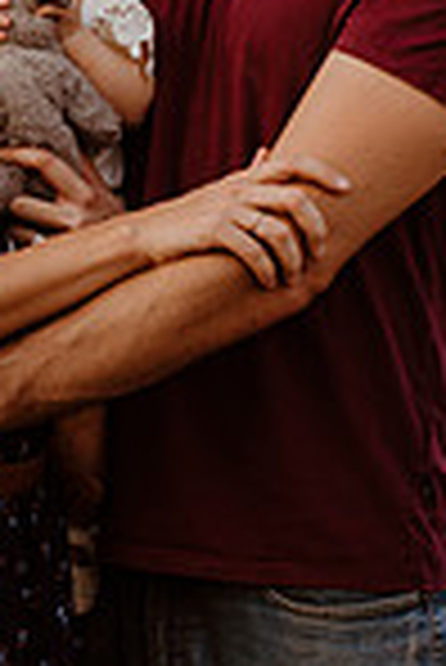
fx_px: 2818
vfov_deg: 13.5
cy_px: 225
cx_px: -5
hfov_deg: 9.0
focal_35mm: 152
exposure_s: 1/200
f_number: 2.8
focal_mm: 50
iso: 200
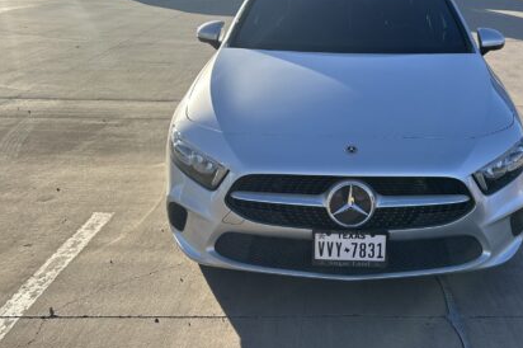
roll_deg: -1.7
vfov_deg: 32.6
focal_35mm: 41
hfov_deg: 46.6
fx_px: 595
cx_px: 353
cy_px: 164
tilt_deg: -18.6
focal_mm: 5.7
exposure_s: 1/2457
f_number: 1.5
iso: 50
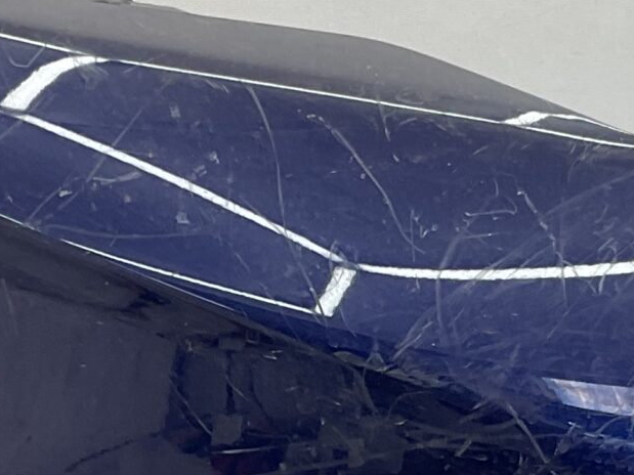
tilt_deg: -19.1
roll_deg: -1.7
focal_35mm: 120
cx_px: 333
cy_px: 460
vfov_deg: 12.2
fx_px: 2197
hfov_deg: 16.4
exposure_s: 1/120
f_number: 1.8
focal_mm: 3
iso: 32
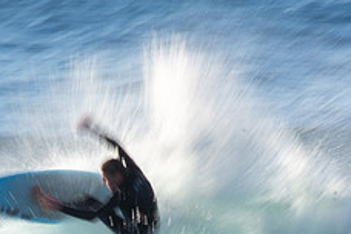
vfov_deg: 0.7
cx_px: 88
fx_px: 18602
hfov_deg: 1.1
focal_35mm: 1908
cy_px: 290
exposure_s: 1/25
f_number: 25
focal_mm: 500
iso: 100
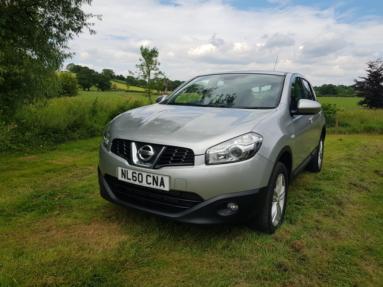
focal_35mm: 26
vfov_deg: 53.1
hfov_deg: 67.3
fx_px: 288
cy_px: 144
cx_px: 192
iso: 40
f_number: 1.7
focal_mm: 4.2
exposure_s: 1/1928
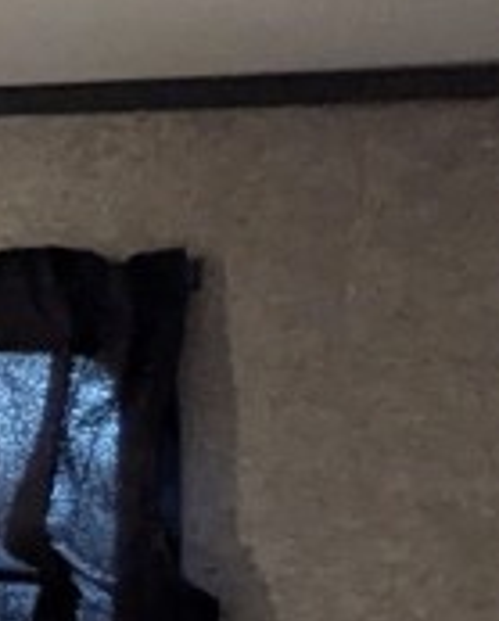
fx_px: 2320
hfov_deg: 9.3
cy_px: 409
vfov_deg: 15.2
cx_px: -1079
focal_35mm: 126
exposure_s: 1/30.5
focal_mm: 2.35
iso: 280
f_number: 2.2
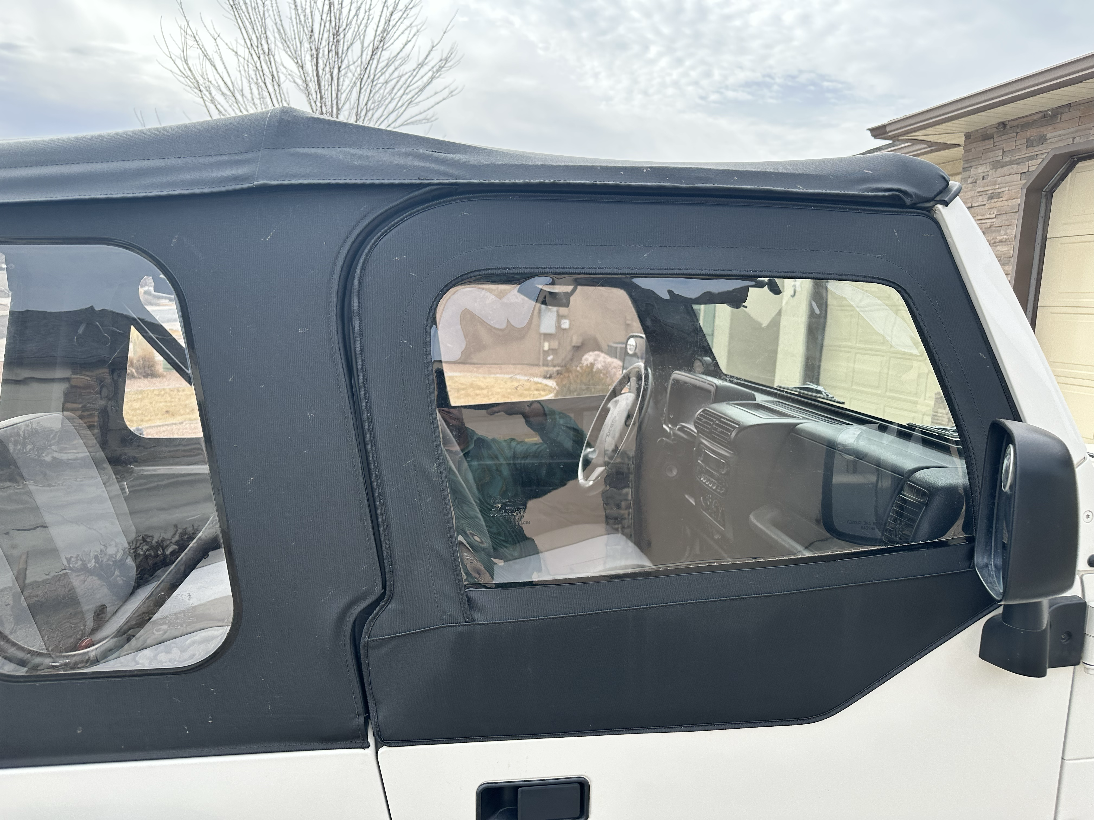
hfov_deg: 71.6
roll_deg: -3.0
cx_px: 547
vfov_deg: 56.8
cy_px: 410
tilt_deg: -7.5
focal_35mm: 24
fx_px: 758
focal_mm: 6.86
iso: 80
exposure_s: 1/1473
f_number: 1.78
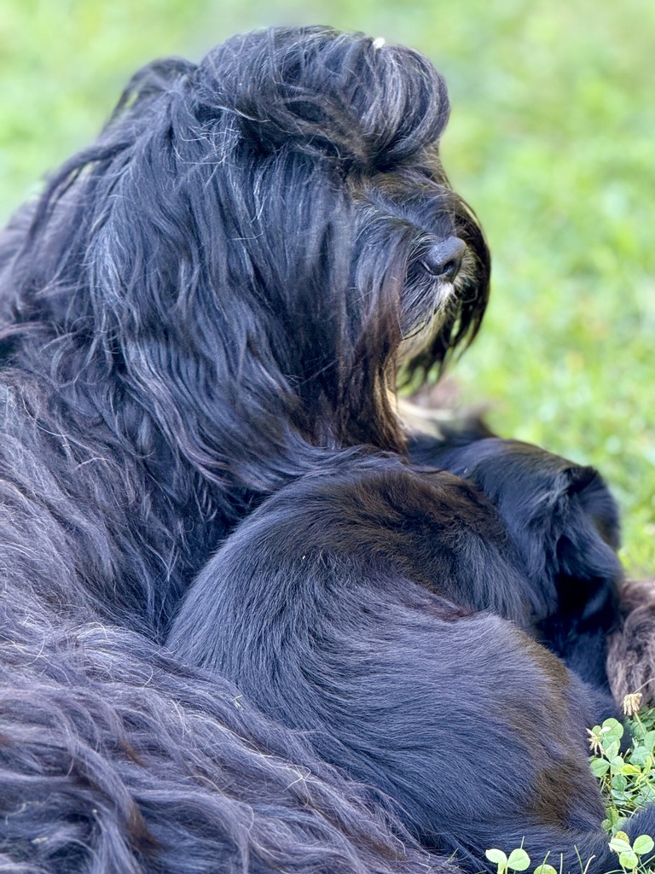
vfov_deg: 16.4
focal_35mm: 120
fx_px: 3028
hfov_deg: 12.3
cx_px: 328
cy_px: 437
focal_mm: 15.66
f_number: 2.8
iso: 160
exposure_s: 1/99
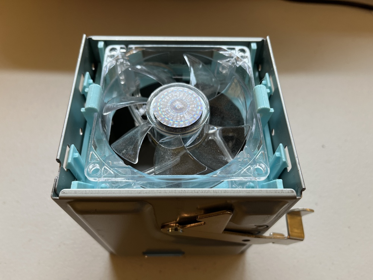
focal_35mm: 26
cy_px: 140
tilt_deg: -61.4
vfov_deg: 53.1
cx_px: 186
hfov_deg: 67.3
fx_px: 280
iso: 80
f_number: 1.6
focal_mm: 5.1
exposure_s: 1/60
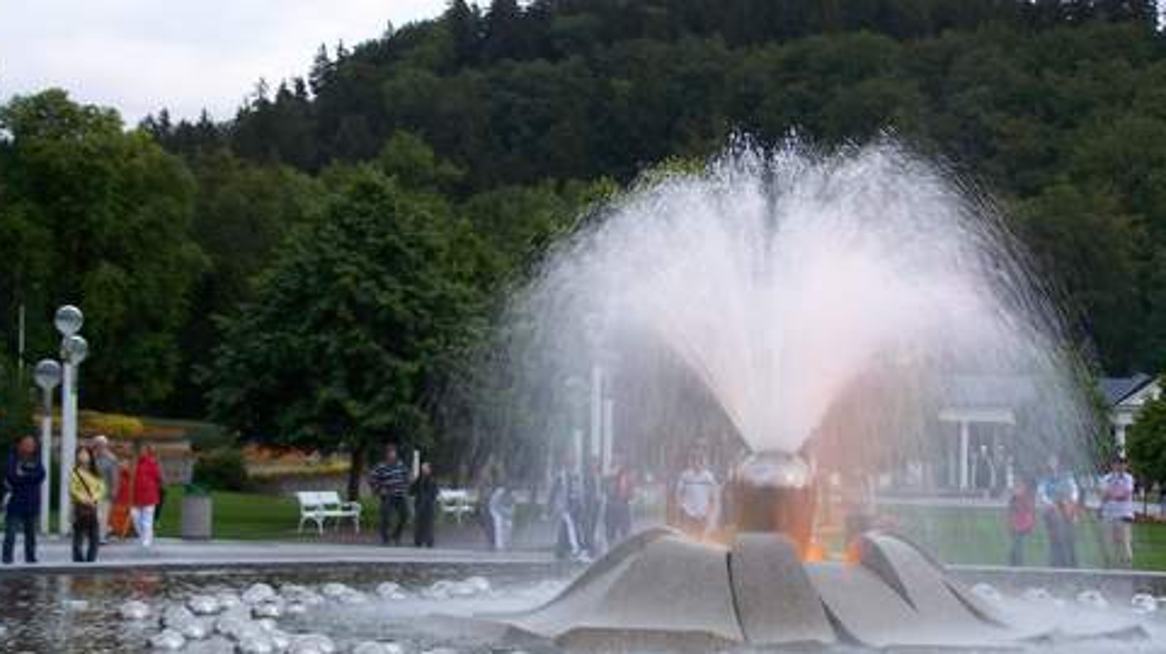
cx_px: 705
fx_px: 2287
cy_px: 426
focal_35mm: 74
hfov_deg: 28.5
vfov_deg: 16.3
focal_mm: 10.7
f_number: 3.2
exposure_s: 1/30
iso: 200
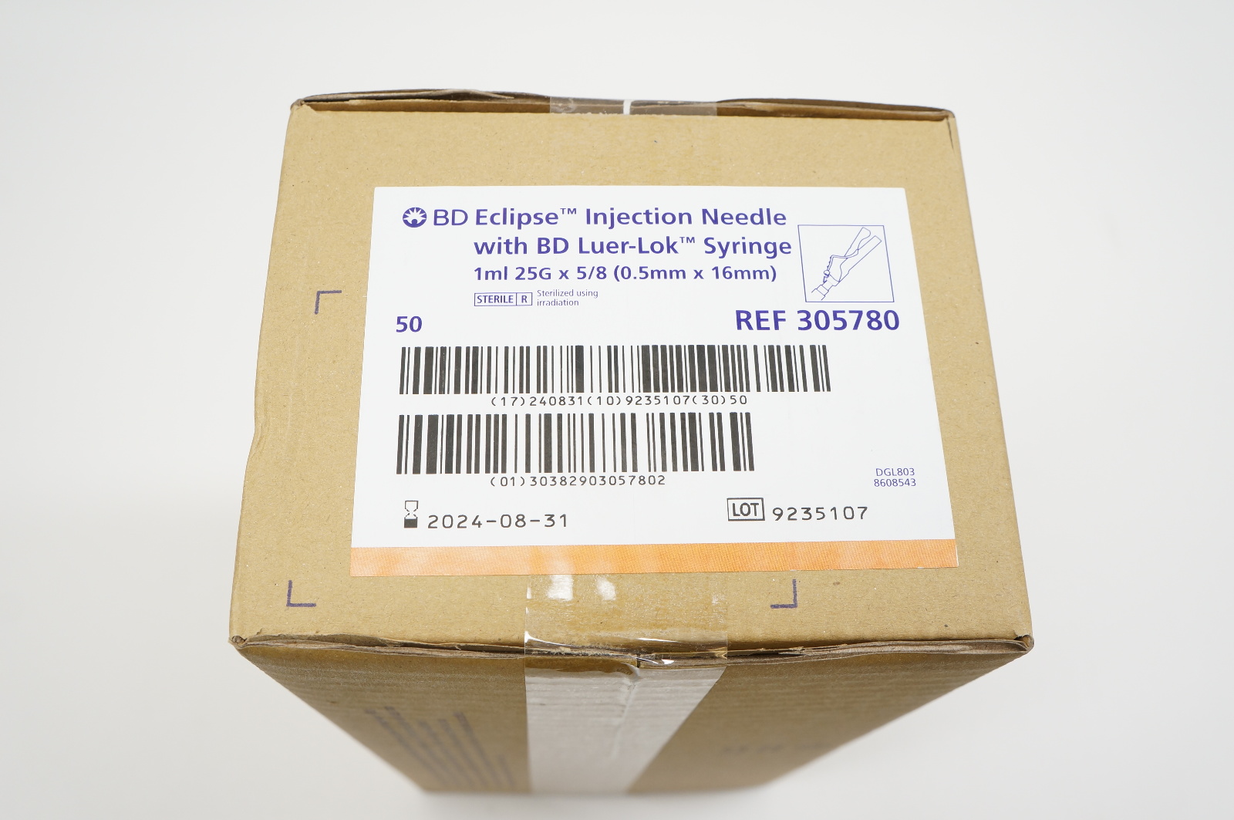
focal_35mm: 33
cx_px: 617
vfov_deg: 39.9
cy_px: 410
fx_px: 1130
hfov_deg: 57.3
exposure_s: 1/60
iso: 400
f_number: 6.3
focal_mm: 22
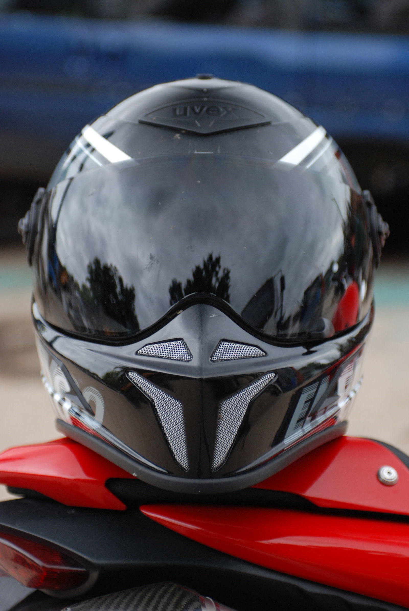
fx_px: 1427
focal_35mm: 84
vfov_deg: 24.2
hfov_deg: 16.3
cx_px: 204
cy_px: 306
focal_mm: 56
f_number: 2.8
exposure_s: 1/125
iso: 250
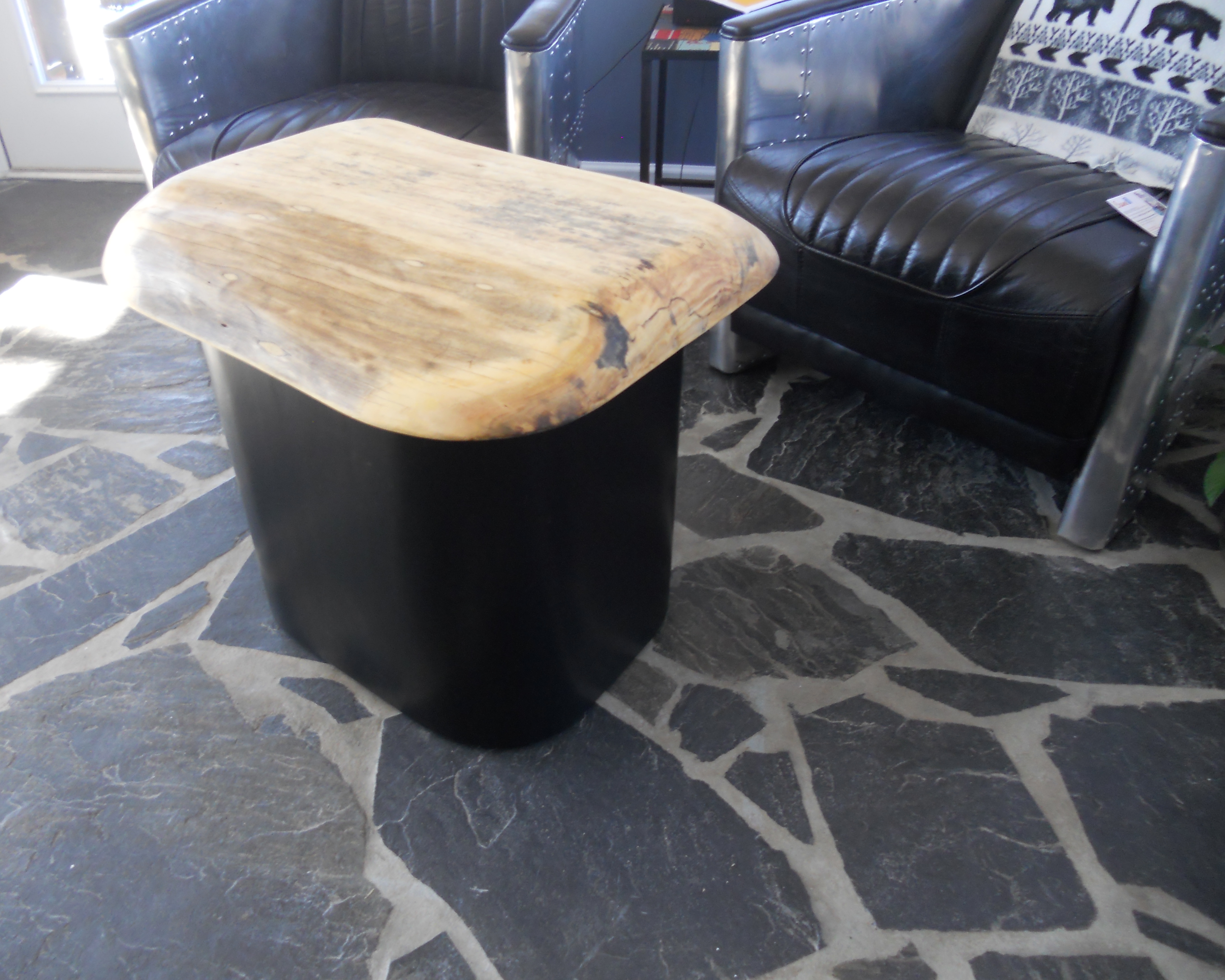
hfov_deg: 60.3
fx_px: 1051
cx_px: 558
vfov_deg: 50.0
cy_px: 475
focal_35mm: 29
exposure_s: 1/30
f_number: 3.2
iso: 160
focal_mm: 4.9
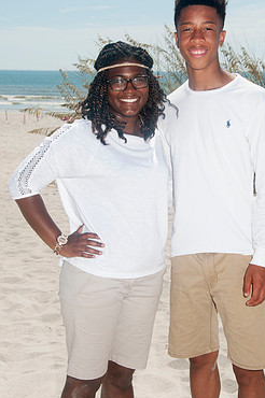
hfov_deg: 18.6
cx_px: 160
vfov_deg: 27.7
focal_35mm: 73
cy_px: 164
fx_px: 807
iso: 100
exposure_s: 1/250
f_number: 11
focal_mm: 40
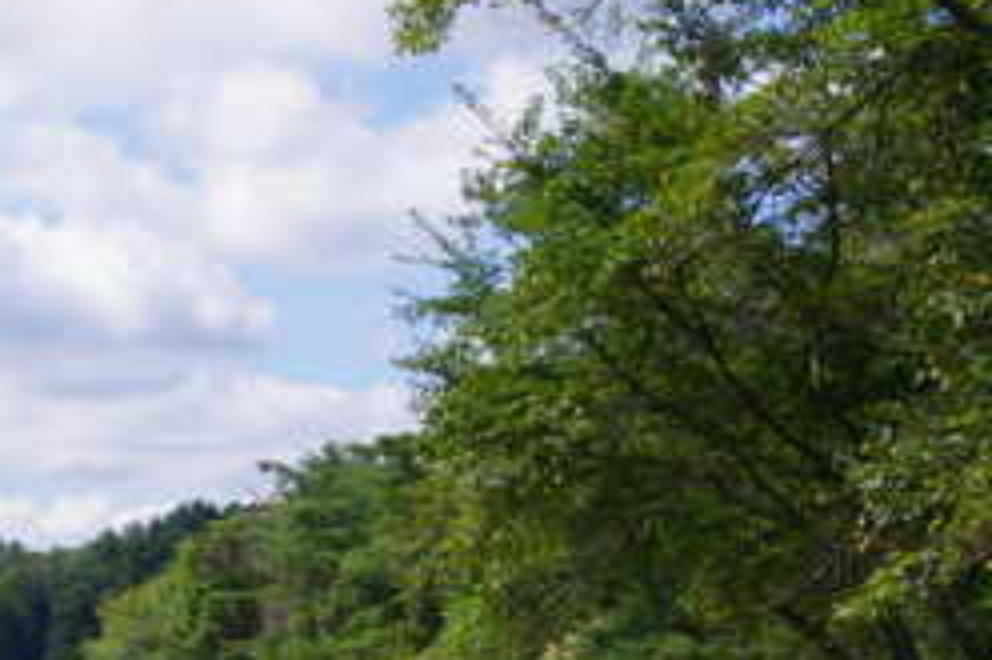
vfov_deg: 14.5
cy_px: 634
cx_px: -160
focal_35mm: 93
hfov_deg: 20.6
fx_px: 2561
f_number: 14
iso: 400
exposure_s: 1/250
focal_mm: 24.38
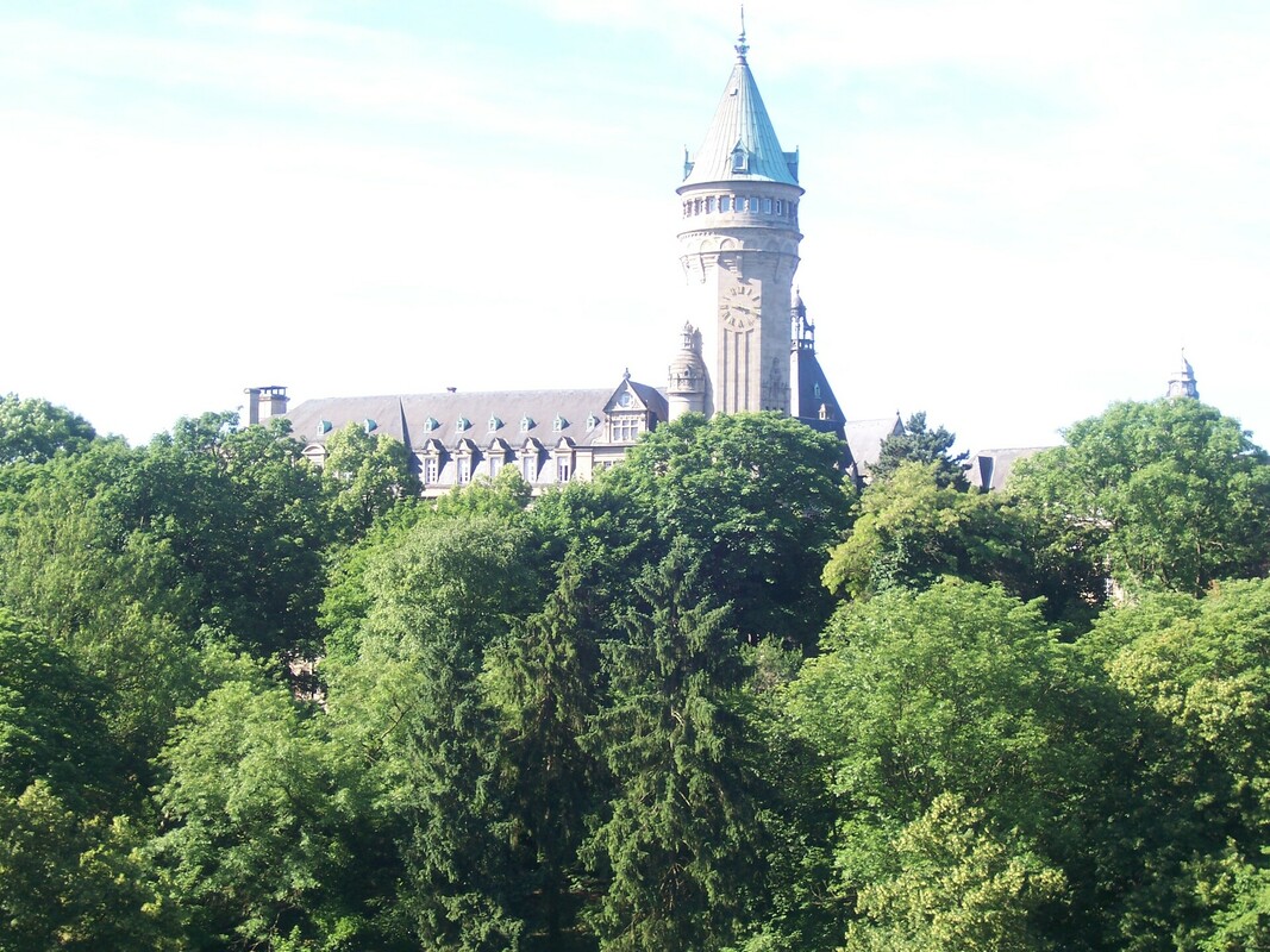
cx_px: 635
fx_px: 2568
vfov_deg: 21.0
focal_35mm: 70
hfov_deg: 27.8
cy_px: 476
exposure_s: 1/200
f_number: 3.8
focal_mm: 12
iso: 80
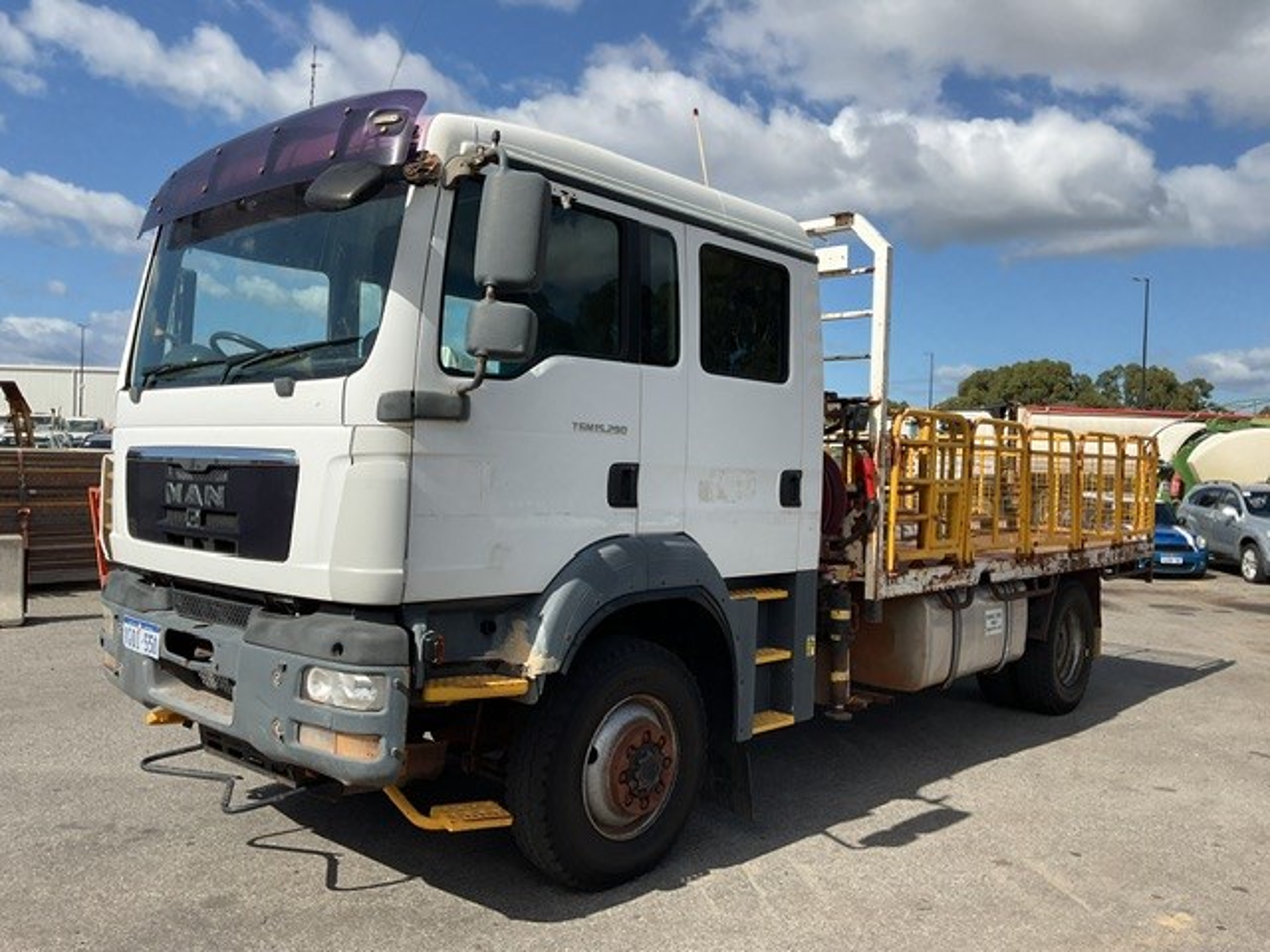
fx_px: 1064
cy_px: 476
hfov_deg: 61.7
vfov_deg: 48.2
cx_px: 635
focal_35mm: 29
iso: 16
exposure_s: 1/2959
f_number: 1.8
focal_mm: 3
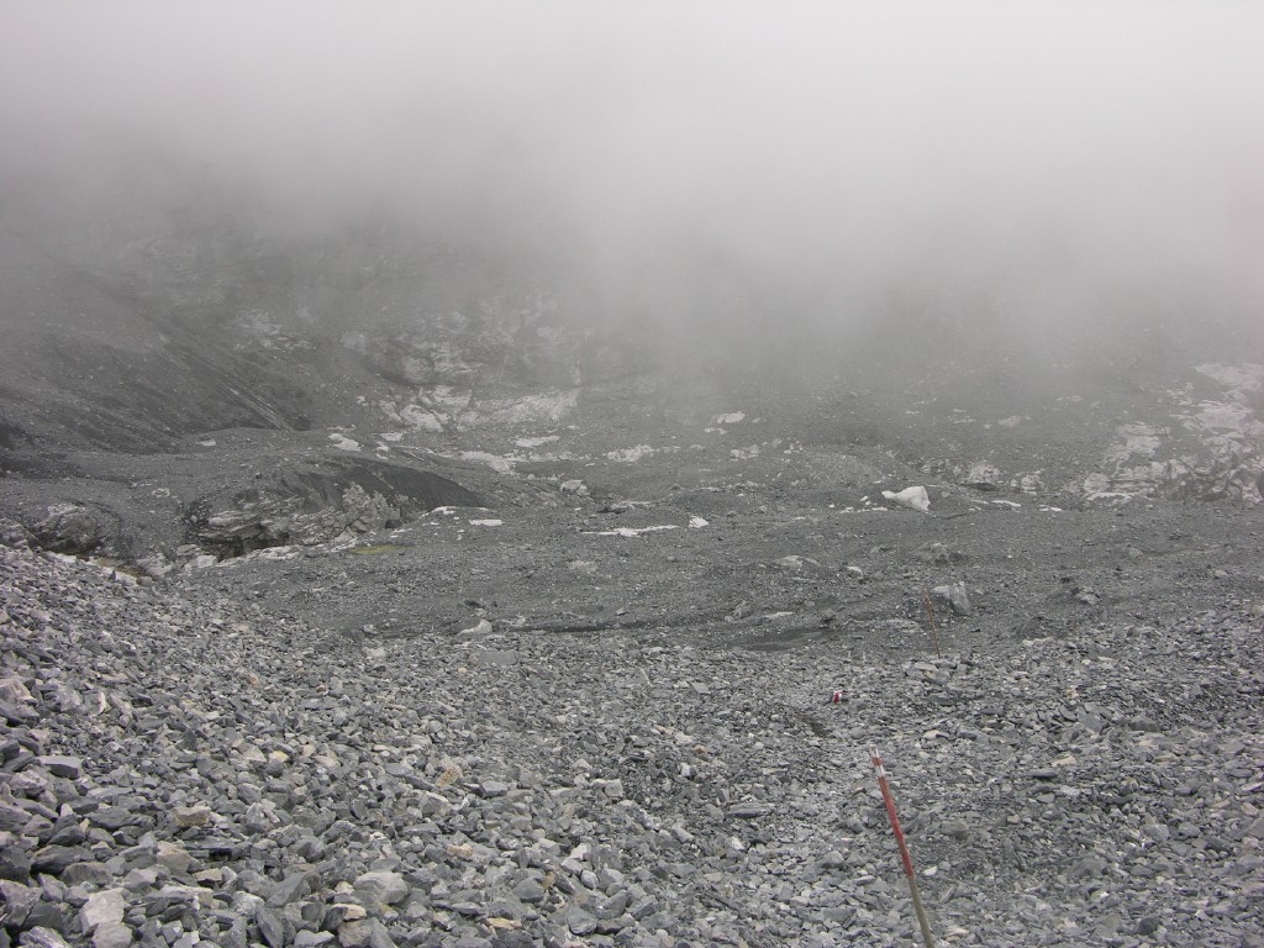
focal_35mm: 35
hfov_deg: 52.6
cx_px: 632
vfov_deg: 40.7
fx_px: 1278
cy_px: 474
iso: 50
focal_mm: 8.9
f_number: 4.5
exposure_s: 1/118
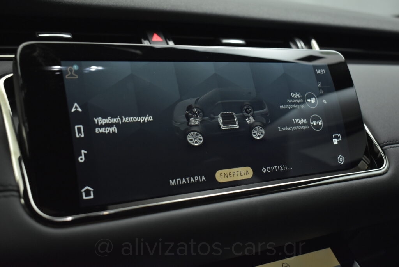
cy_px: 134
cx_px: 200
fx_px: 482
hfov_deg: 44.9
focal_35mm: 44
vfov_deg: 30.9
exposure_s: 1/60
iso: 1600
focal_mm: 29
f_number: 4.2
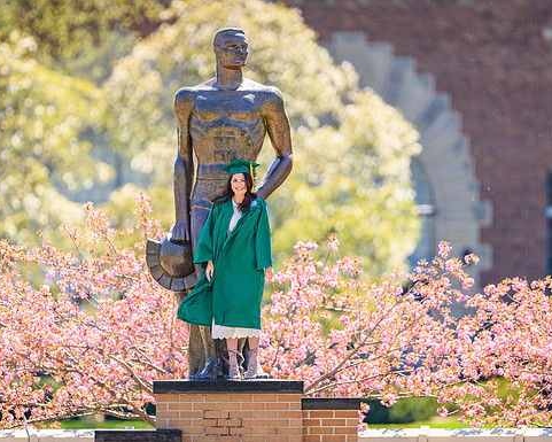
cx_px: 243
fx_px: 8742
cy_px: 182
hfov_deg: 3.6
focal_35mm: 535
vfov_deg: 2.9
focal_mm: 400
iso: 160
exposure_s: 1/800
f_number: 2.8
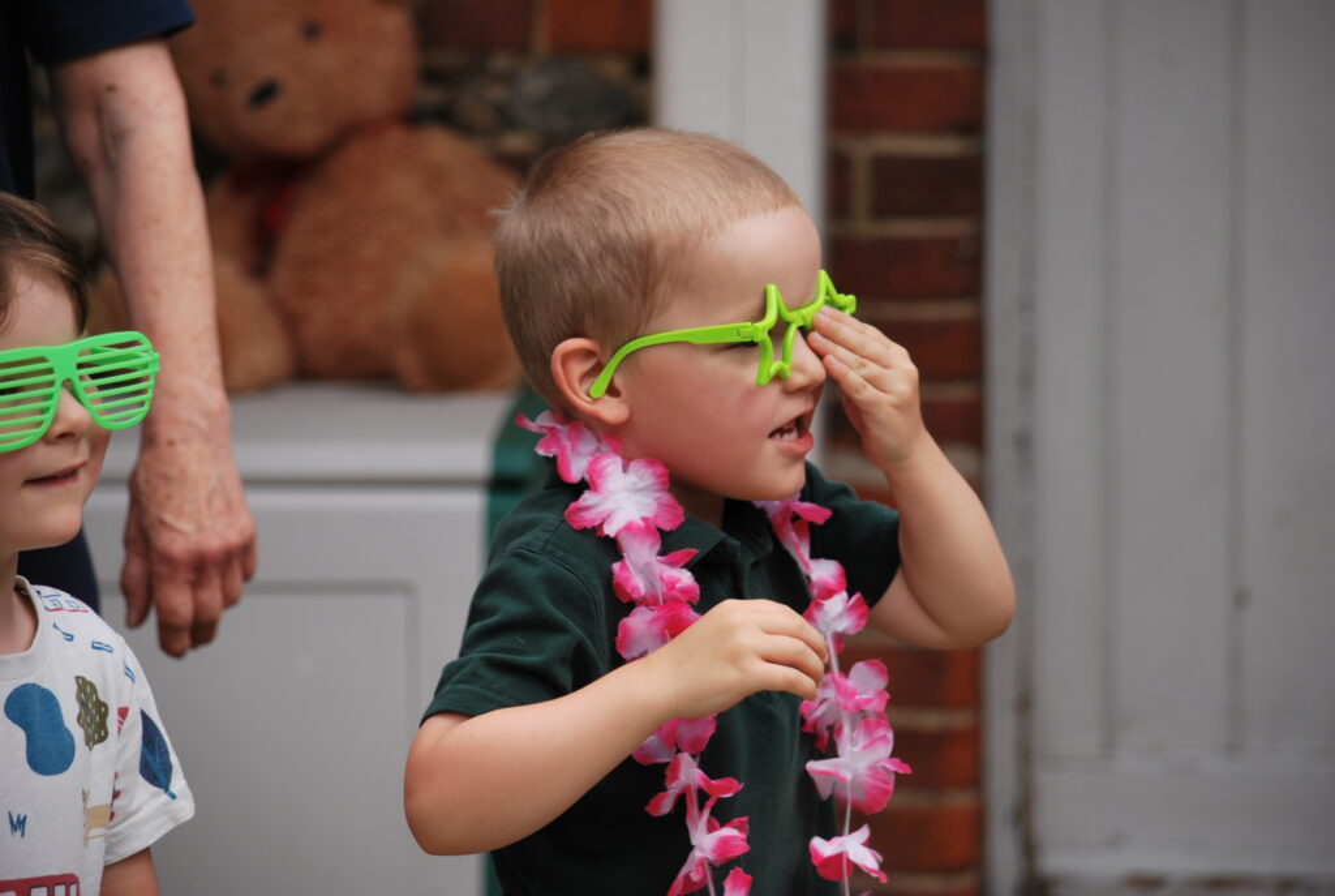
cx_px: 668
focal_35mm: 174
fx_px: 6465
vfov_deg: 7.9
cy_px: 448
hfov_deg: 11.8
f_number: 4.8
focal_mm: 116
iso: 200
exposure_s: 1/160
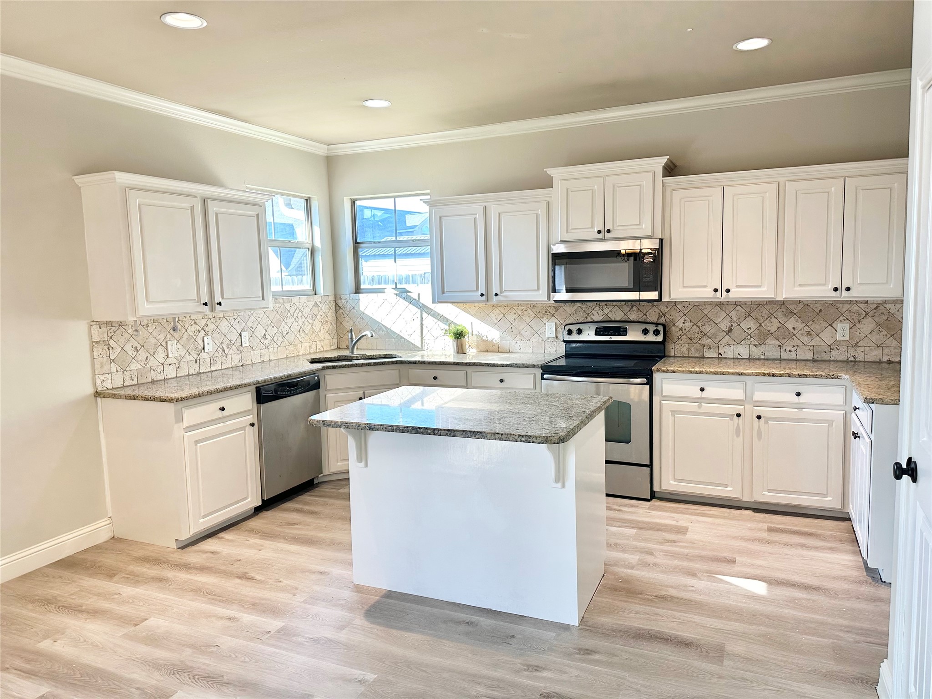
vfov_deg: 56.8
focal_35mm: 24
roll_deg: +1.2
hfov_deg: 71.6
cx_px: 466
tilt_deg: -6.2
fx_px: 646
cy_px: 350
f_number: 1.78
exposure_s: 1/120
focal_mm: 6.86
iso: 125
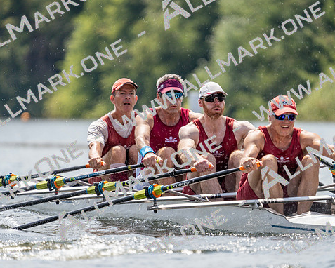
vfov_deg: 2.7
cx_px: 201
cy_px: 133
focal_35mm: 566
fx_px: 5614
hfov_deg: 3.4
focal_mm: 496
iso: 250
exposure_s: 1/1600
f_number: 6.3
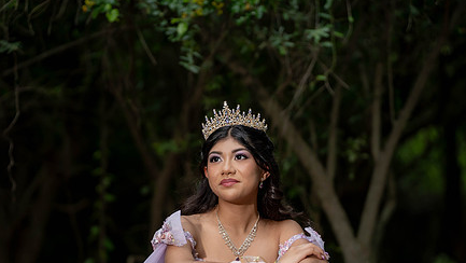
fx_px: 2064
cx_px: 225
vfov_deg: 7.3
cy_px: 205
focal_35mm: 167
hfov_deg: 12.9
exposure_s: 1/1000
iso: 250
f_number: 2.8
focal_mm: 119
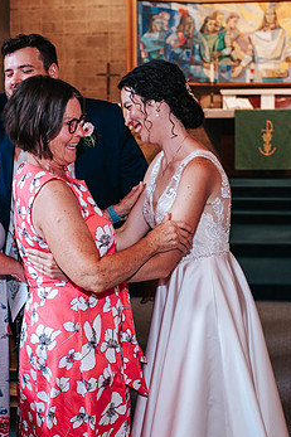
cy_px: 210
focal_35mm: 68
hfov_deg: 20.0
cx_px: 143
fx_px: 825
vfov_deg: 29.7
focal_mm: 35
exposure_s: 1/125
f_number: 3.2
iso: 1000
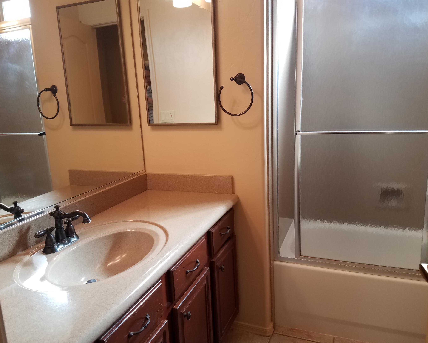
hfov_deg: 62.2
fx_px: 355
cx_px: 209
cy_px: 167
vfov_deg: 51.5
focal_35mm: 28
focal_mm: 4.2
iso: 80
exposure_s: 1/60
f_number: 1.7
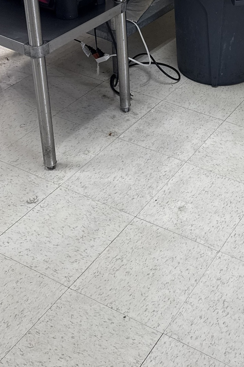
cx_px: 266
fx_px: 539
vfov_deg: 36.0
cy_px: 61
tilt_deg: -27.6
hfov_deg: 23.9
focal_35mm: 53
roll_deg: -6.3
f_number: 1.78
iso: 125
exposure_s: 1/120
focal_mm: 6.76
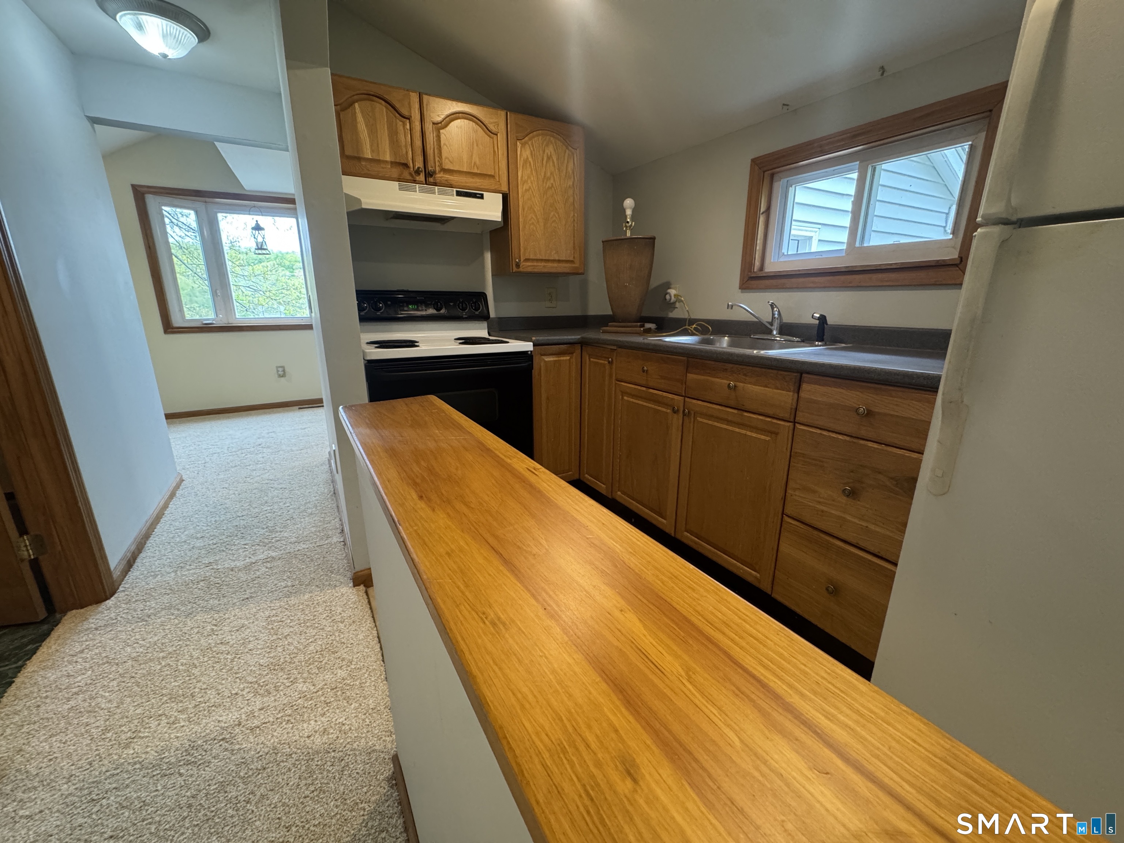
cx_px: 562
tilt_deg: -15.5
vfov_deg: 85.7
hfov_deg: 102.1
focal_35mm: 14
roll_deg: +0.0
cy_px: 422
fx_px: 455
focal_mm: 2.22
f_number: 2.2
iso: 500
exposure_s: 1/60
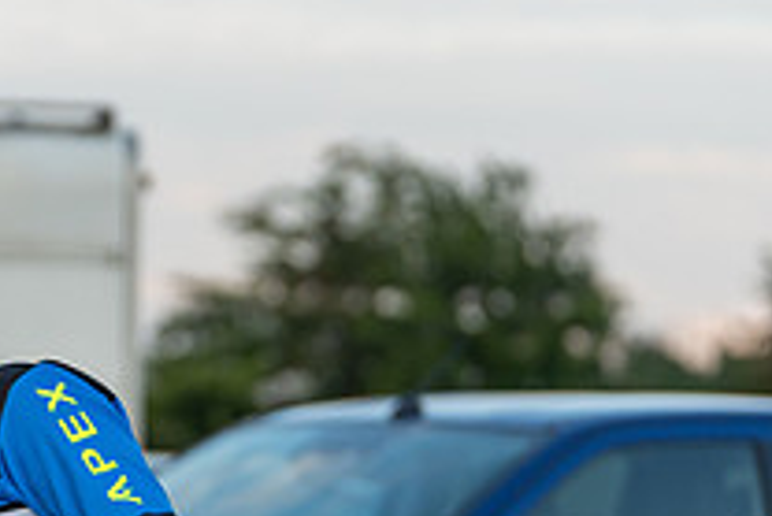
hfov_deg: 7.0
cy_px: 514
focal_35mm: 290
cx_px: -186
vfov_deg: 4.7
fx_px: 6223
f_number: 3.2
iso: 400
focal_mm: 104
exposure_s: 1/1250
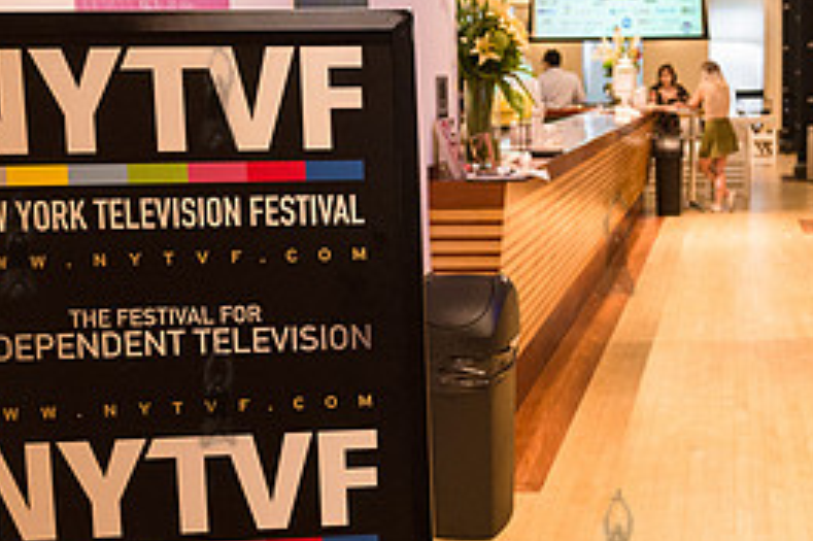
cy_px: 243
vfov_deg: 25.5
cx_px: 615
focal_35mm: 53
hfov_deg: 36.6
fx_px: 1196
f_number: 4
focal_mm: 24
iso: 2500
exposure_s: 1/125
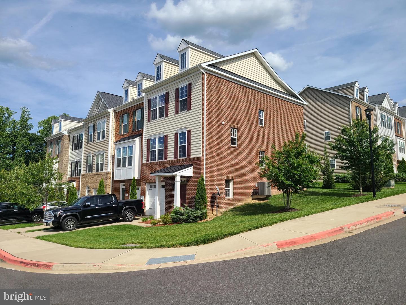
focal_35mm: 26
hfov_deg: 67.3
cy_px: 152
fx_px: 305
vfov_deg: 53.1
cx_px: 203
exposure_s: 1/2745
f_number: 1.8
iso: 40
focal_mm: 5.4
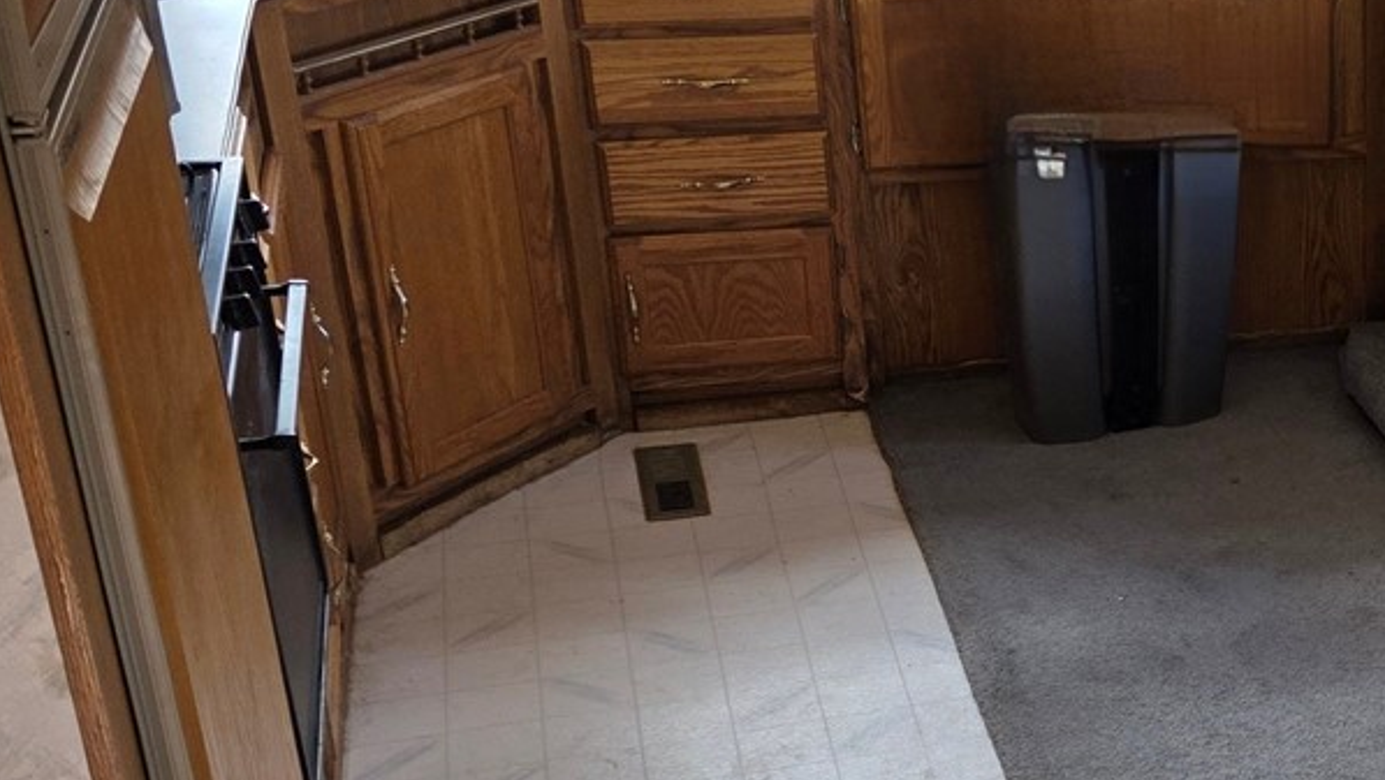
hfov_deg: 26.7
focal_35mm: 67
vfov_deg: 18.0
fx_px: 2462
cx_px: 1793
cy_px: 447
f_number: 1.7
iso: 80
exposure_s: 1/180
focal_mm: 6.3
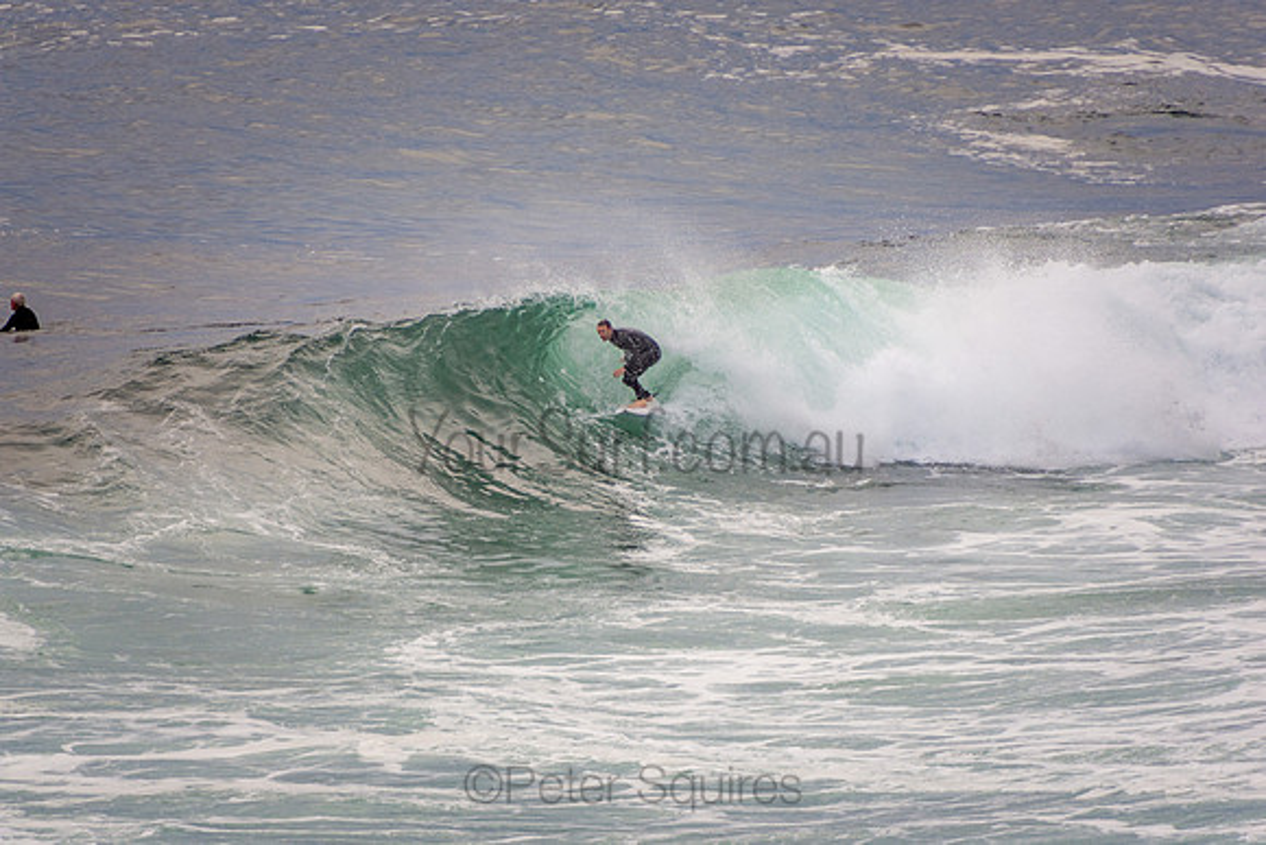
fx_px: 21104
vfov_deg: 2.3
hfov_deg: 3.4
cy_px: 422
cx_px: 633
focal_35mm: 600
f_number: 5.6
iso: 360
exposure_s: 1/800
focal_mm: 400
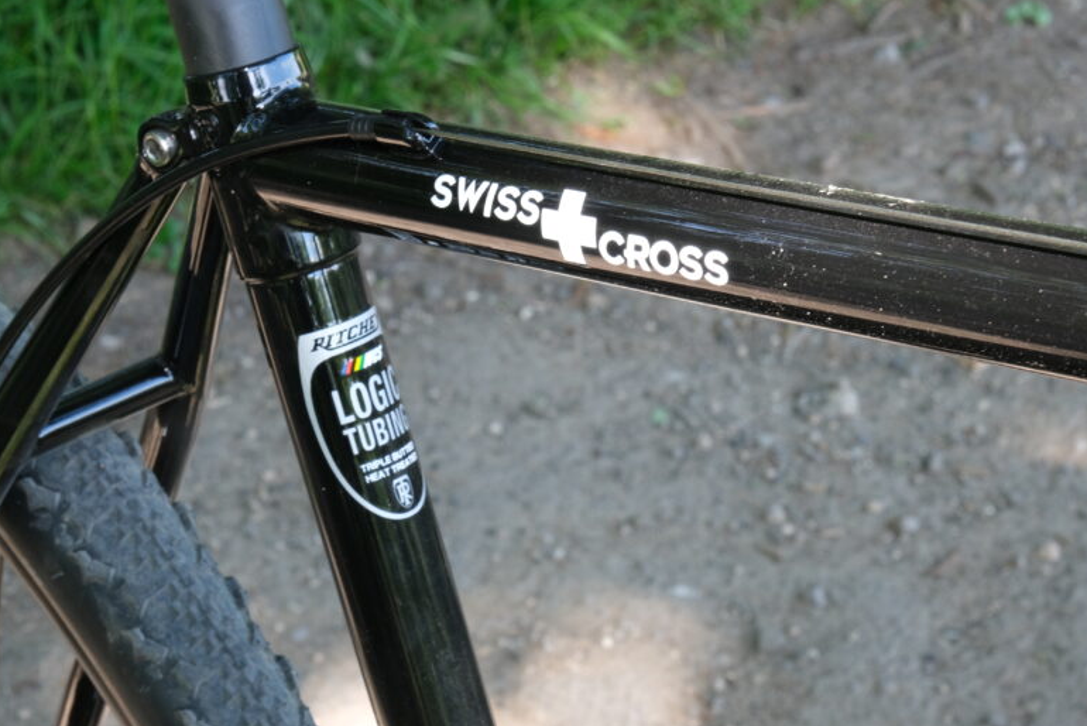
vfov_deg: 13.0
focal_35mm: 105
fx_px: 3171
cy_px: 265
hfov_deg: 19.4
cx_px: 535
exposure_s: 1/26
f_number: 16
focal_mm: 52.7
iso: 800
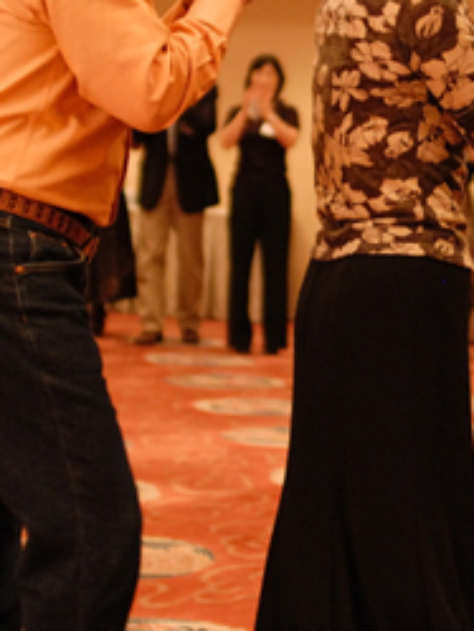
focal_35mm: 104
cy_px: 239
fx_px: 1897
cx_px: 504
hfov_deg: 14.0
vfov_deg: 18.9
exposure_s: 1/80
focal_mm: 28
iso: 800
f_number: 2
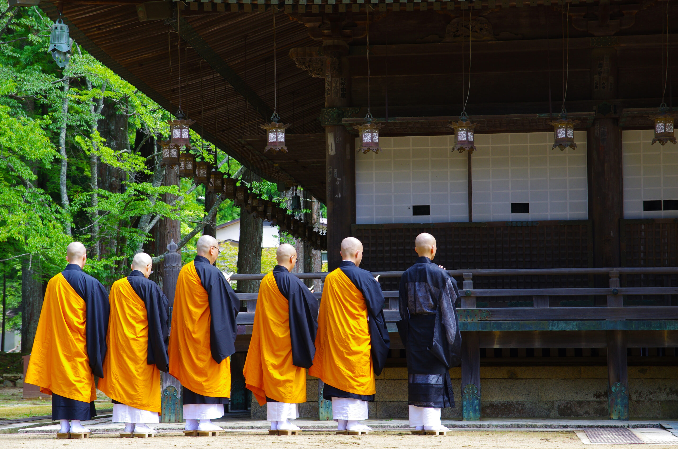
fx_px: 1974
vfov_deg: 13.0
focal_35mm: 105
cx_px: 339
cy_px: 224
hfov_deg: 19.5
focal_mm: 70
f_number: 5.6
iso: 200
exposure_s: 1/80
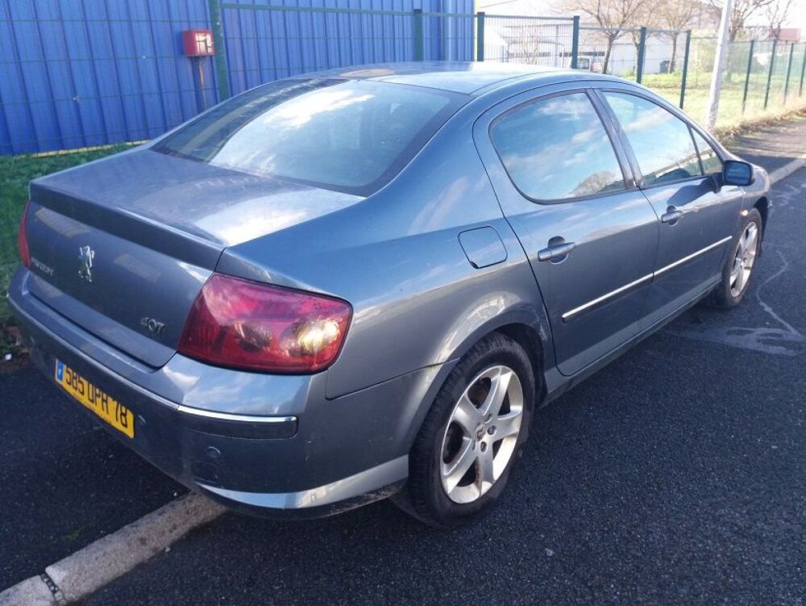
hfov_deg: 63.4
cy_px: 303
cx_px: 403
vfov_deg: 49.8
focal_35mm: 28
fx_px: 652
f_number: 1.9
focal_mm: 3.7
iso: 64
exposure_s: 1/145
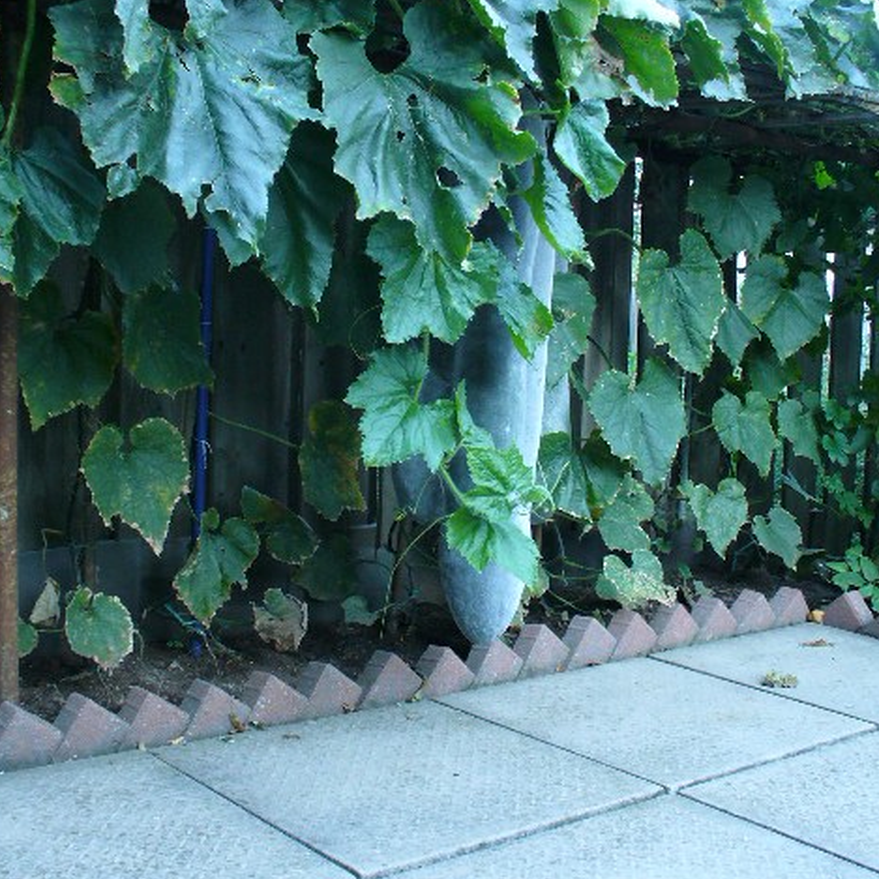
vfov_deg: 36.0
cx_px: 437
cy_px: 371
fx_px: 1350
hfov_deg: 36.1
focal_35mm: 47
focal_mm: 6.1
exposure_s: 1/50
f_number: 2.8
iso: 200
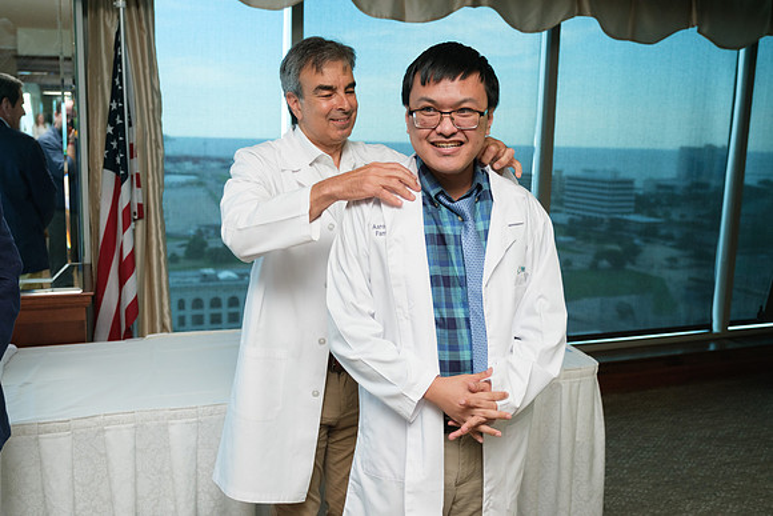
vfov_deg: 38.9
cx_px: 386
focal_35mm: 34
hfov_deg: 55.8
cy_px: 258
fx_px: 730
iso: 640
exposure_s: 1/125
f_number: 2.8
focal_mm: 22.7
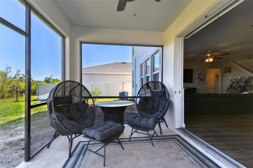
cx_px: 126
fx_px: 105
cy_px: 84
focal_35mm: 15
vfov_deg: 77.3
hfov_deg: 100.4
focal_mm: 10
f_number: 7.1
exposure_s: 1/320
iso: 100
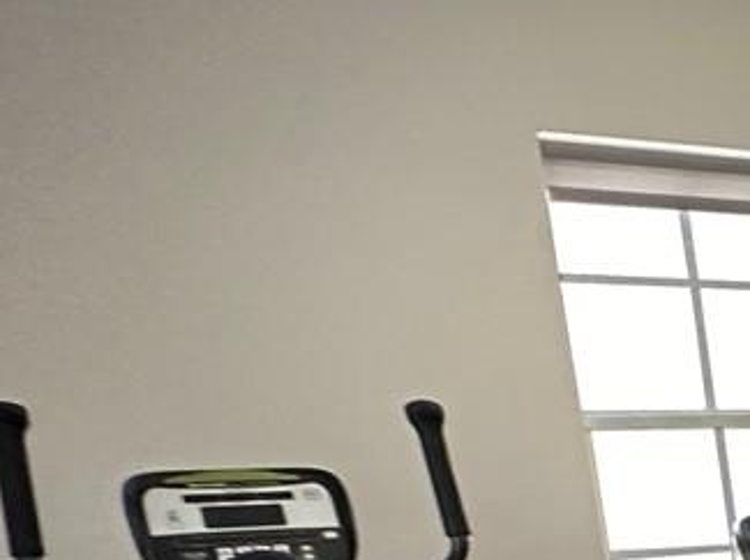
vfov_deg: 19.8
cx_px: 1809
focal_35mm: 69
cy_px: 701
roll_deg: -1.7
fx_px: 1493
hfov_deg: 15.1
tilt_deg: -12.0
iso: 250
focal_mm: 2.22
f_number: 2.2
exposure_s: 1/60
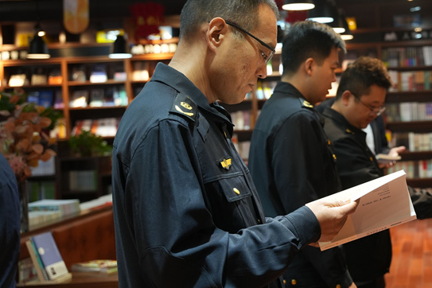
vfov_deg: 19.4
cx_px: 396
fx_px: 840
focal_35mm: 70
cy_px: 87
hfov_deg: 27.7
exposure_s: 1/125
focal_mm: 38
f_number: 3.5
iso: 1000
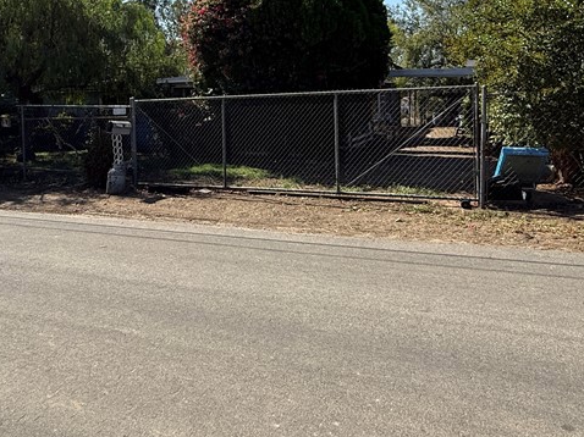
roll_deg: +2.4
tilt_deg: -1.8
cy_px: 116
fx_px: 506
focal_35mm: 30
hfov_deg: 59.6
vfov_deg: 45.3
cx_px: 243
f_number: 2.2
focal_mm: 2.22
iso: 50
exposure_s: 1/1464
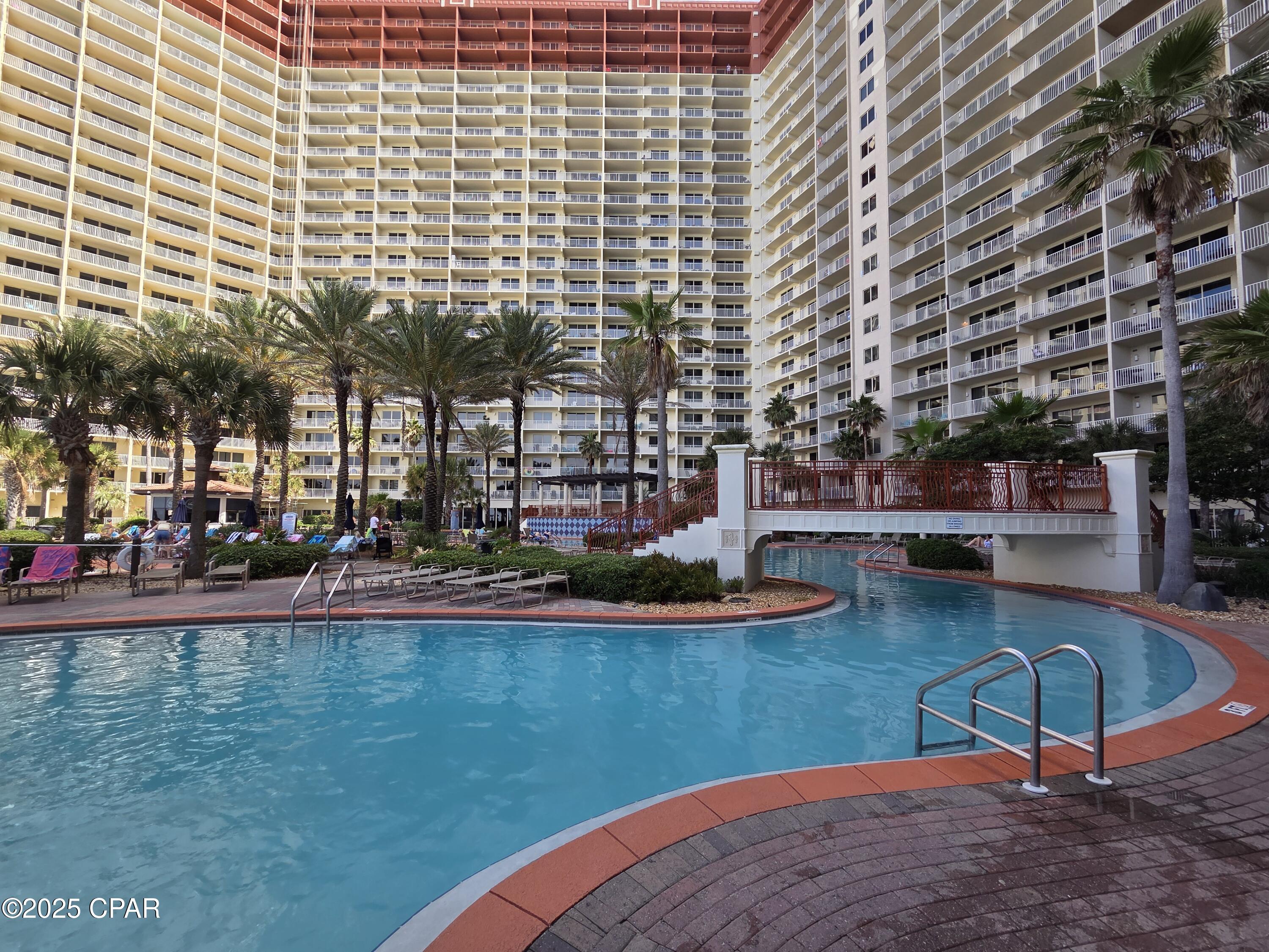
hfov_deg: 106.2
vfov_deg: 89.9
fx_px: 477
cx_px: 634
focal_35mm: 13
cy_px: 476
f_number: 2.2
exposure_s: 1/545
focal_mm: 2.2
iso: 50
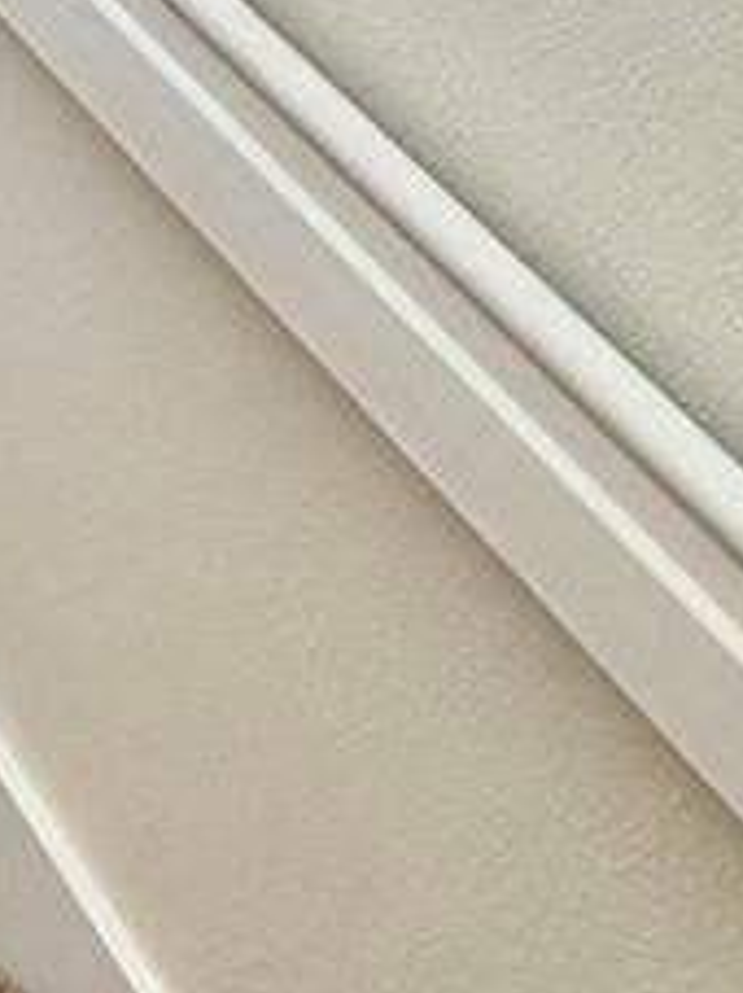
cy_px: -157
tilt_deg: +1.2
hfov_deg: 14.9
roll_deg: -0.8
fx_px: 2120
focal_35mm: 74
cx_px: -878
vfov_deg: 24.2
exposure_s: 1/120
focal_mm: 2.22
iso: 100
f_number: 2.2
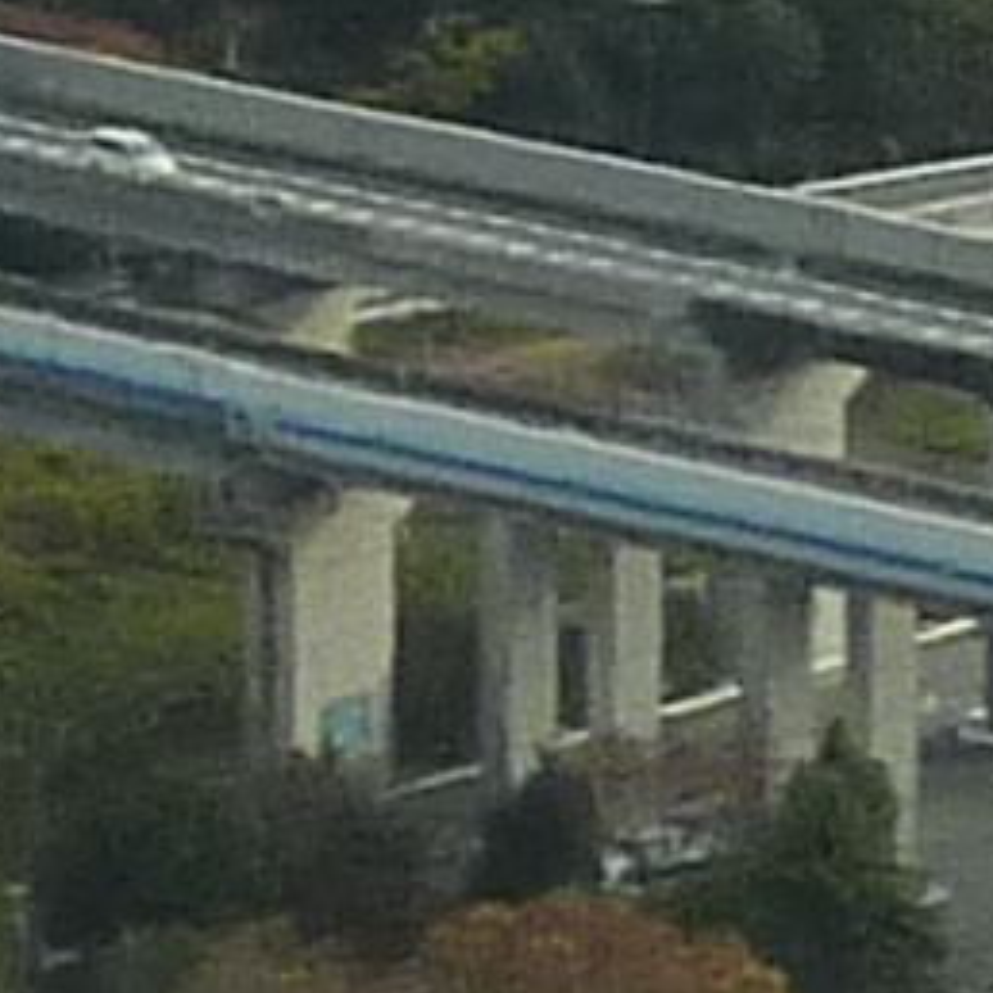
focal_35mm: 386
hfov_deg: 4.4
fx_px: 12528
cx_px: 2991
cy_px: -535
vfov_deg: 4.5
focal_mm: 5
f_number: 4.5
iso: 125
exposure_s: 1/500
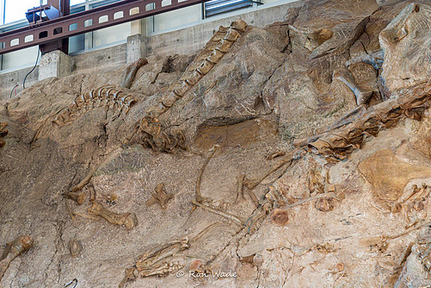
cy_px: 132
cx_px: 206
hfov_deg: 25.1
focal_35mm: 81
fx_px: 970
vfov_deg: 16.9
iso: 1600
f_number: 4
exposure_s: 1/160
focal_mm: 70
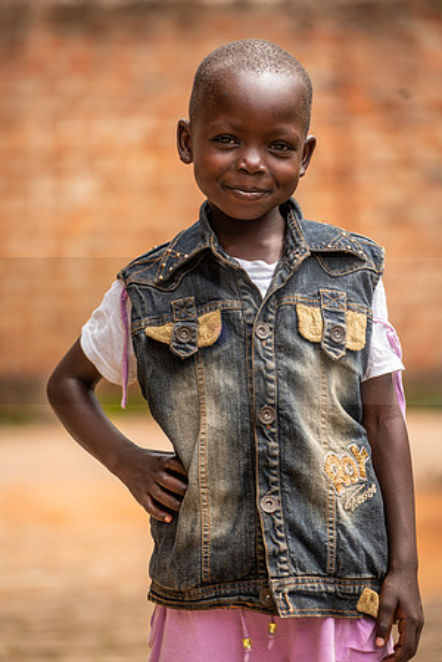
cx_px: 221
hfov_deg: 7.4
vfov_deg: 11.1
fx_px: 3407
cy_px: 331
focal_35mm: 185
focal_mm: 185
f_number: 4
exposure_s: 1/200
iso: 100
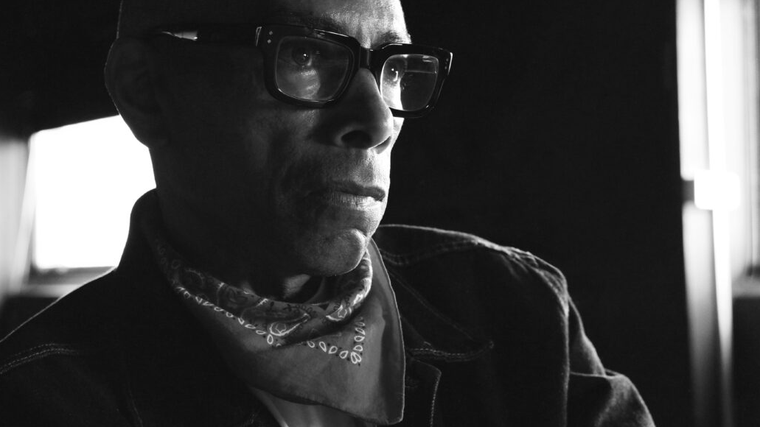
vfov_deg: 19.1
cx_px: 332
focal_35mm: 63
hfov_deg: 33.3
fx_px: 1270
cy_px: 192
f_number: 4
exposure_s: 1/80
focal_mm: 35
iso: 2500
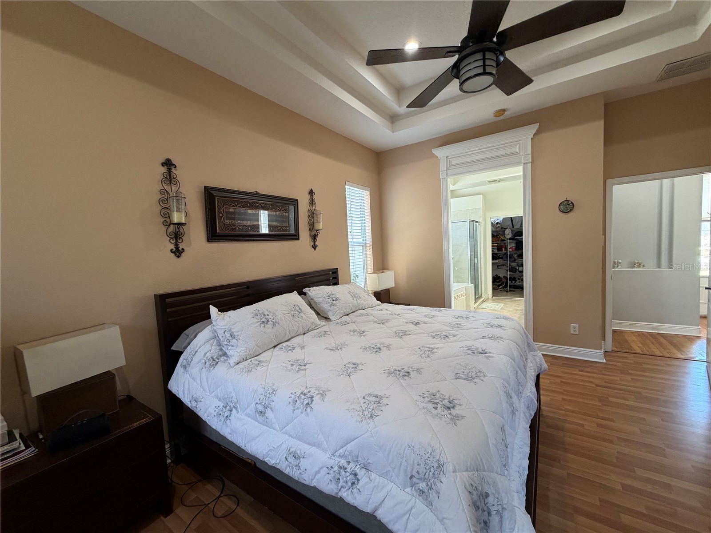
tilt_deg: -4.5
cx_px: 356
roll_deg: +3.6
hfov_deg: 102.1
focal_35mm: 14
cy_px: 266
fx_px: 288
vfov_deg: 85.7
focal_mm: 2.22
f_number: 2.2
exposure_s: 1/120
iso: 200
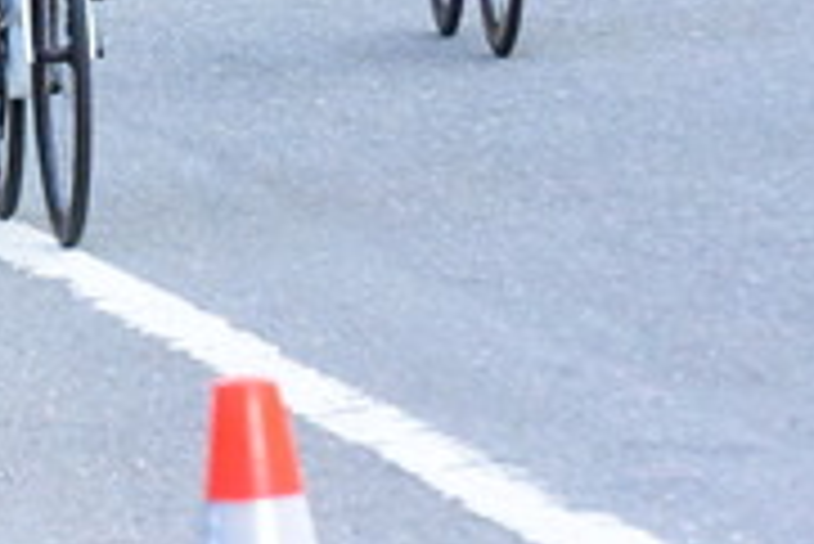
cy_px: -600
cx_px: -4
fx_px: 14165
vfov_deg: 2.2
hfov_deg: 3.3
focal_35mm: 626
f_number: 9
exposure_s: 1/4000
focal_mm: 145
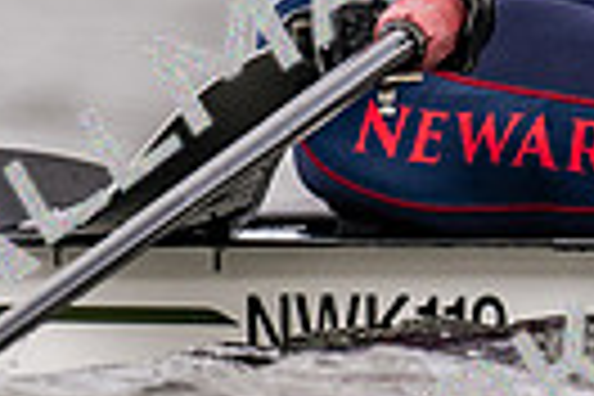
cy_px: -333
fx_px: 65269
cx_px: 770
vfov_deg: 0.3
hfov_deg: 0.5
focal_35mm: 3956
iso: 500
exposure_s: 1/2500
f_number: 4
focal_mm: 600
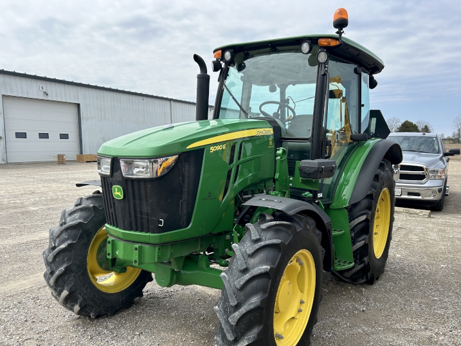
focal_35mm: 29
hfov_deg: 61.6
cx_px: 241
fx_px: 386
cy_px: 192
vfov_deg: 48.2
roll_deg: +1.1
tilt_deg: -5.2
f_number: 1.5
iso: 50
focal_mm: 5.7
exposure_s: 1/3704
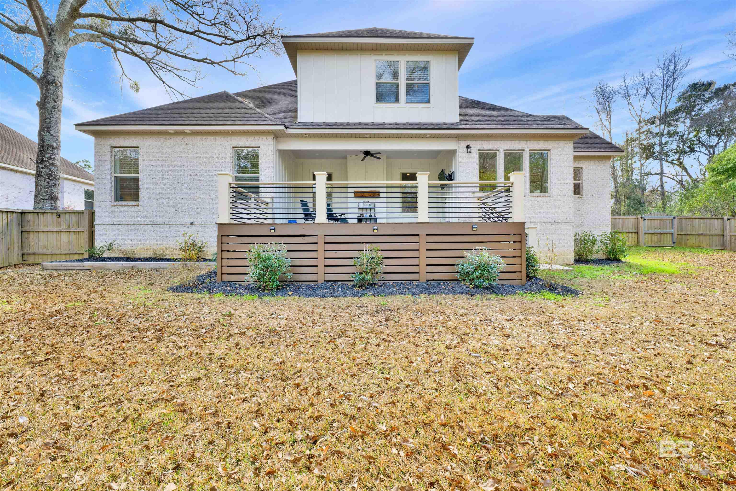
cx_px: 368
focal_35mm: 14
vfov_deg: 79.2
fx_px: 296
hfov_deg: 102.3
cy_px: 246
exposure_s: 1/80
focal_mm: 14.5
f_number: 11
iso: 400
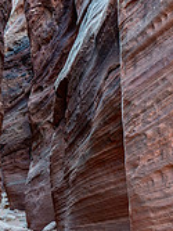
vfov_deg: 29.3
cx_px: 69
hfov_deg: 22.2
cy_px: 89
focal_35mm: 66
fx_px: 440
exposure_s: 1/80
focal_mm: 25.5
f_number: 5.6
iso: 500
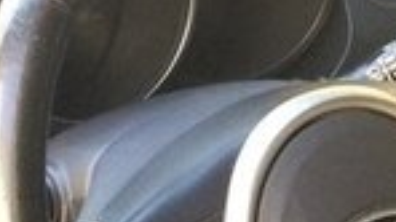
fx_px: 1479
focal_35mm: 141
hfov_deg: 14.9
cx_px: 436
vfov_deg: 8.4
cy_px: 336
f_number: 2.2
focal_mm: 4.15
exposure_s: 1/33
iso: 80
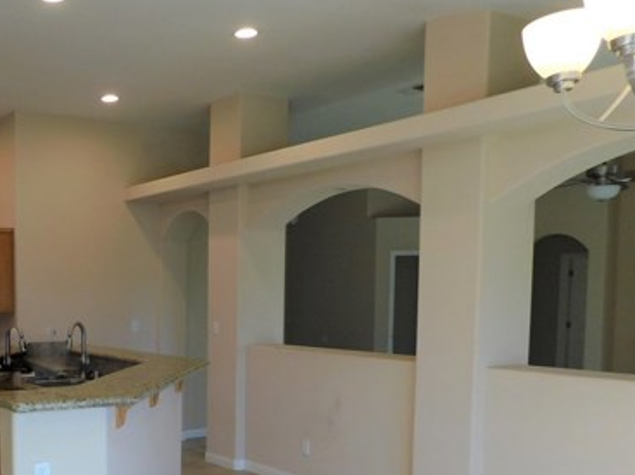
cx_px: 93
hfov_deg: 43.7
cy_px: 355
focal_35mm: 40
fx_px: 733
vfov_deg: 35.1
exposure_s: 1/100
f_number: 3
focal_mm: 4
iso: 125
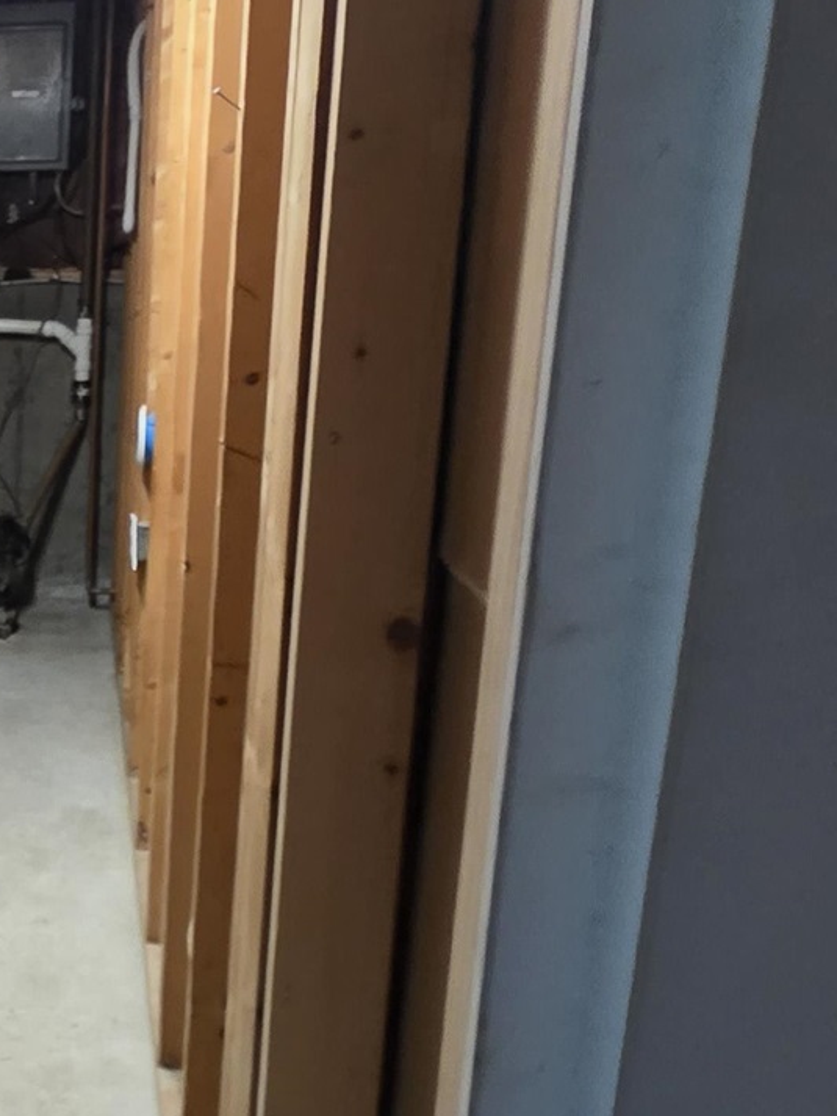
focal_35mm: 42
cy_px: 574
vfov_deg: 44.8
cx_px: -274
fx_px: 1354
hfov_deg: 27.9
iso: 500
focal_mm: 2.2
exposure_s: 1/60
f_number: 1.9
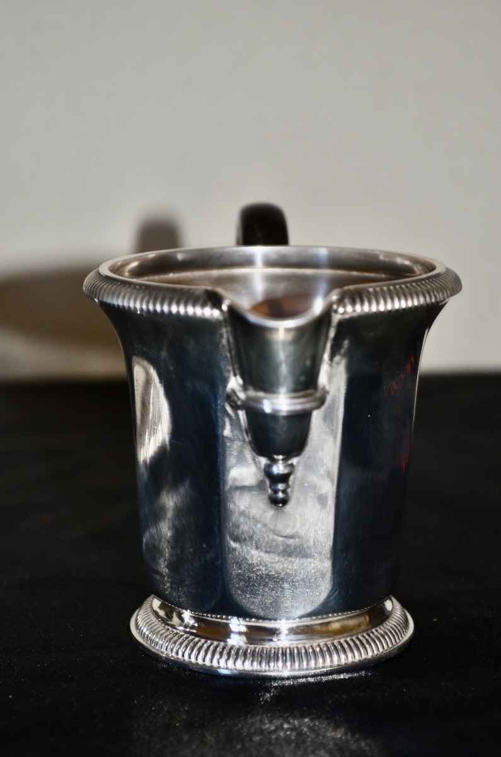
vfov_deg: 24.7
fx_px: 1730
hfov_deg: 16.5
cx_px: 250
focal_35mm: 82
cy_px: 378
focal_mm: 55
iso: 200
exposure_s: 1/30
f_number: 5.6
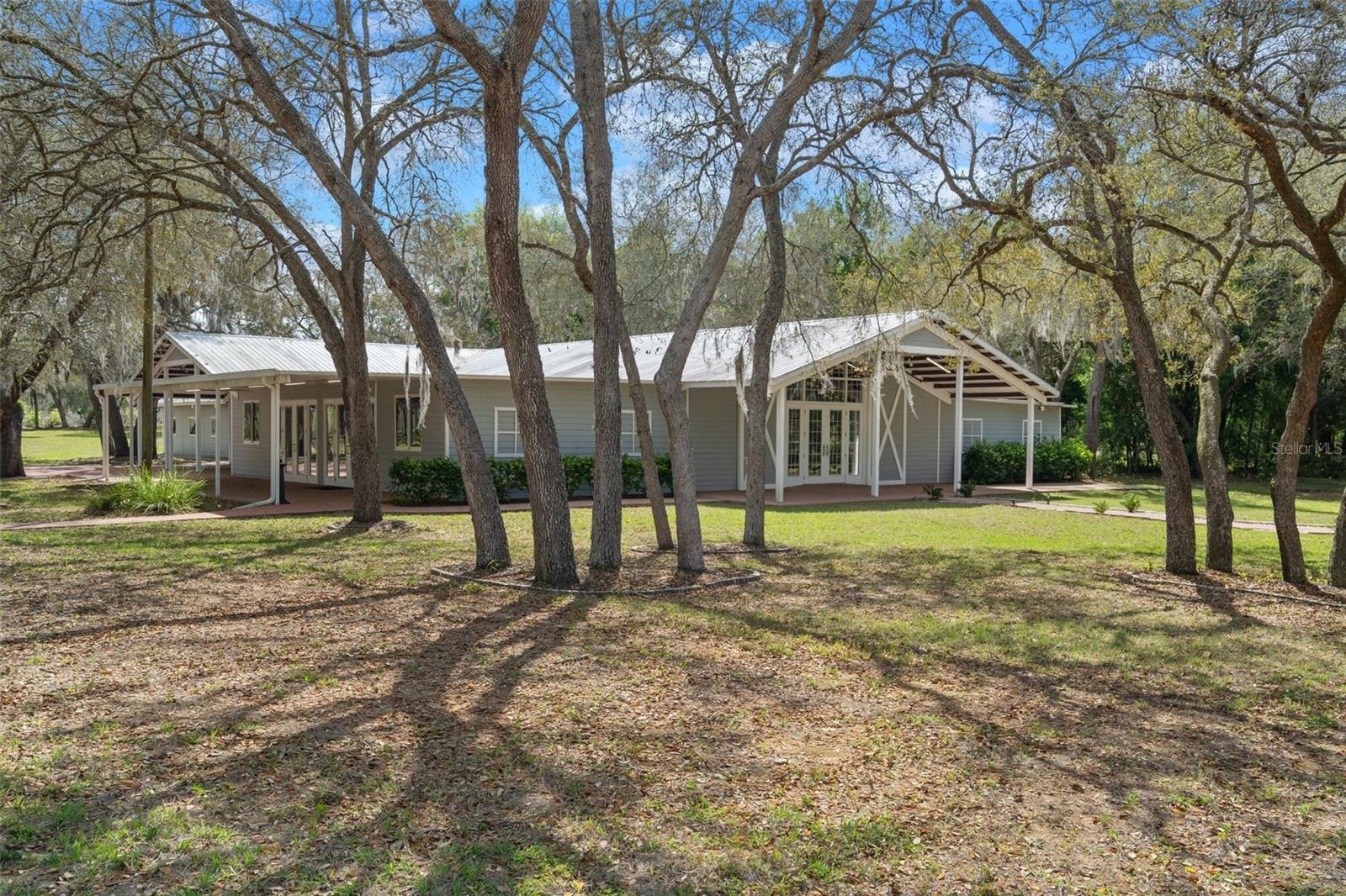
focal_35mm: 30
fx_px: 1121
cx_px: 673
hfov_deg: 61.9
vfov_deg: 43.6
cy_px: 448
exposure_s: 1/125
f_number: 8
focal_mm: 30
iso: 640
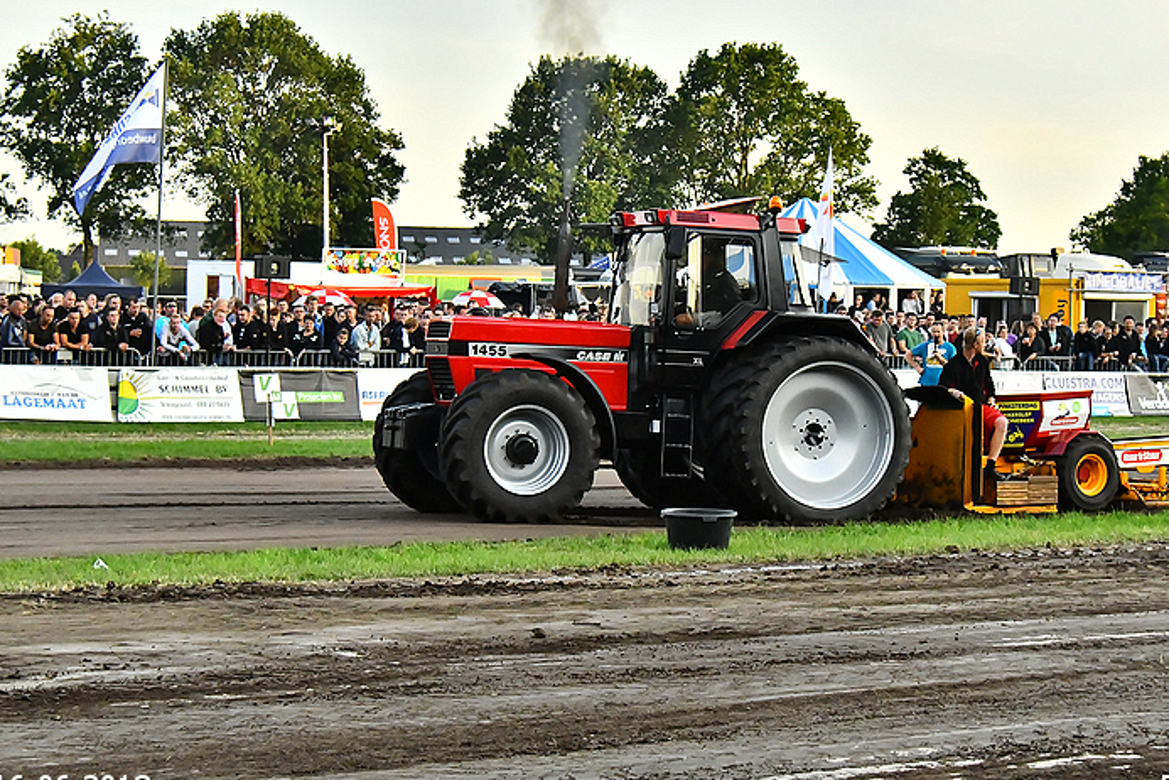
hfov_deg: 22.6
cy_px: 354
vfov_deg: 15.2
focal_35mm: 90
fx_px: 2922
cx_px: 656
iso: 2500
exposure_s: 1/3200
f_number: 5.3
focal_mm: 52
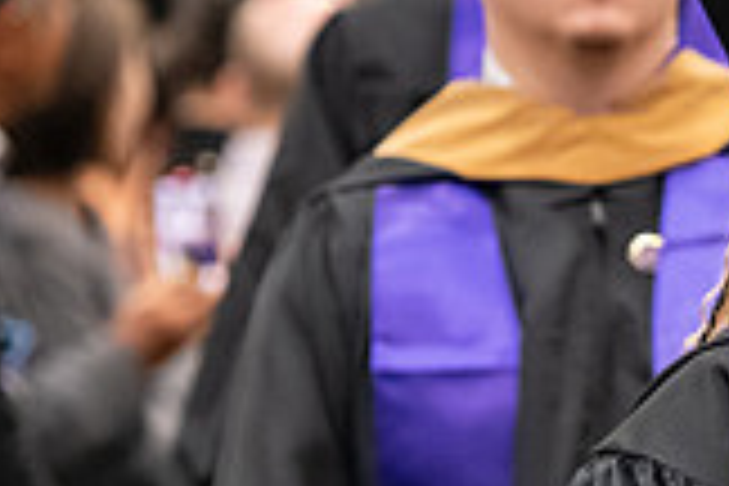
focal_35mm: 483
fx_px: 9780
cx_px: 981
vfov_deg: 2.8
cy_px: 326
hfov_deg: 4.3
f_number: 3.2
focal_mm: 135
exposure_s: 1/200
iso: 3200
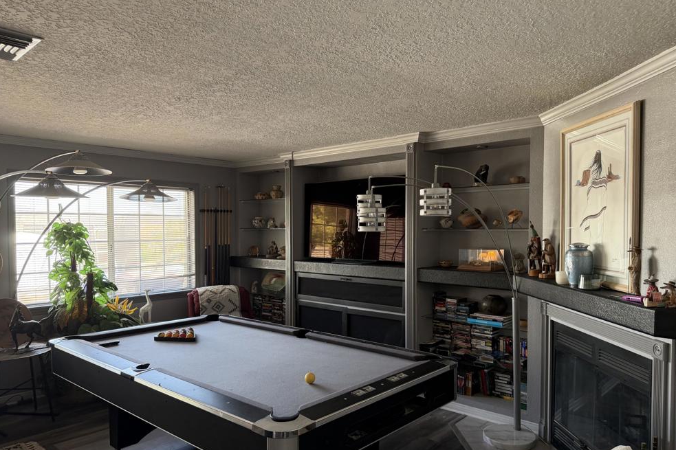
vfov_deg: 49.5
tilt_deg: -3.1
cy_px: 249
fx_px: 488
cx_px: 349
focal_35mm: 26
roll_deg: -0.3
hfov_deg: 69.4
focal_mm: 6.76
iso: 200
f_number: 1.78
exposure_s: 1/94
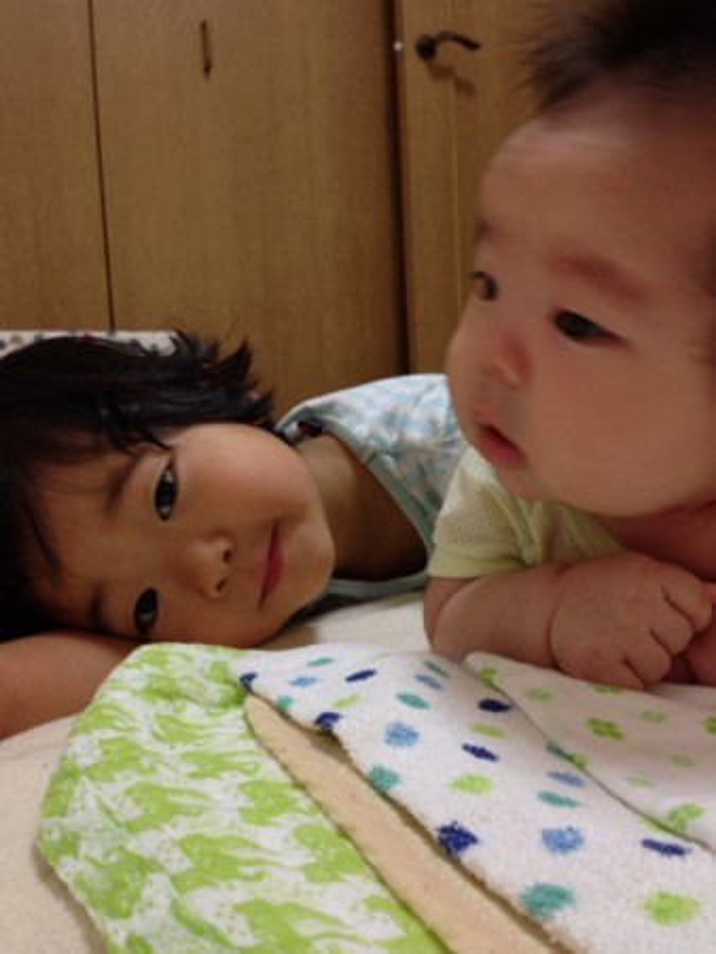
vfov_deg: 55.3
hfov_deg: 43.0
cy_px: 477
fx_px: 909
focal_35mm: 33
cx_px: 358
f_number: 2.4
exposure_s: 1/20
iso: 80
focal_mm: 4.12
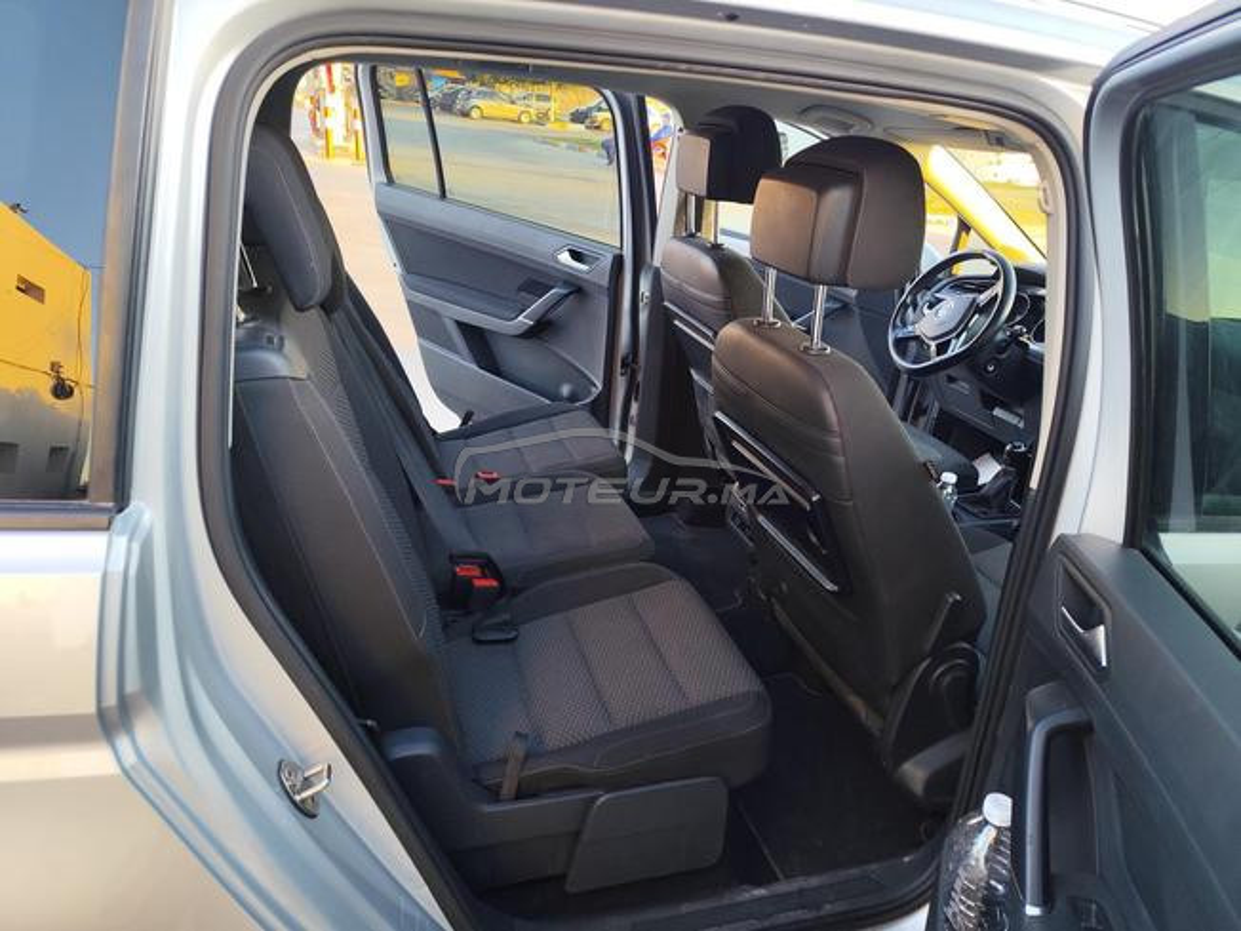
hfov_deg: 73.9
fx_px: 825
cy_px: 466
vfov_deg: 58.9
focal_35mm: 23
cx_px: 620
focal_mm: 6.19
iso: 200
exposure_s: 1/100
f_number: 1.65
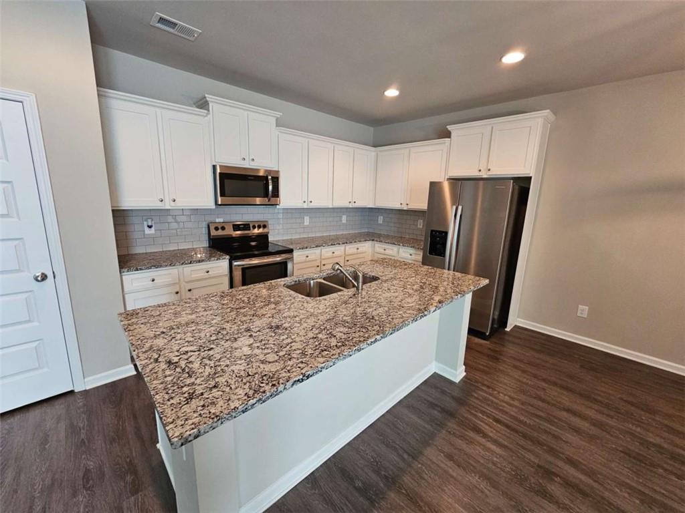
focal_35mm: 13
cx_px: 342
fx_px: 257
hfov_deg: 106.2
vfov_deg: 89.9
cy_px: 256
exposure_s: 1/60
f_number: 2.2
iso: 320
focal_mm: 2.2
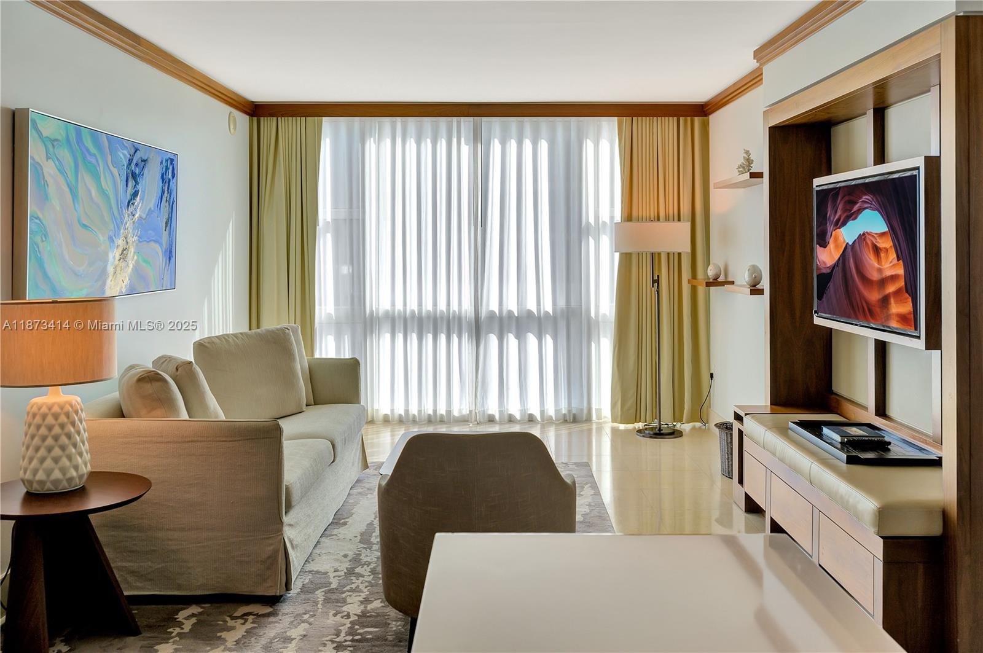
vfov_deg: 37.8
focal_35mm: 35
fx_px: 955
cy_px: 326
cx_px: 492
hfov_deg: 54.5
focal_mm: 35
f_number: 6.3
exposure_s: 1/100
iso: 100
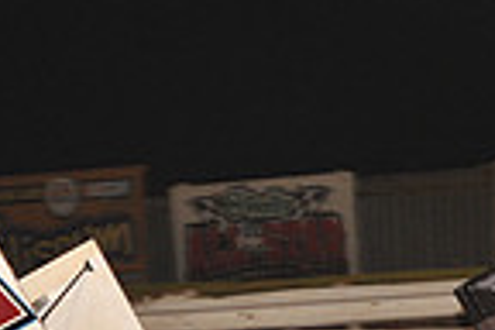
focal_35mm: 346
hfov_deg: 5.9
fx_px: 4757
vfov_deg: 4.0
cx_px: -62
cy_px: 364
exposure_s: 1/320
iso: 1250
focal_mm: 86
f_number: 6.3
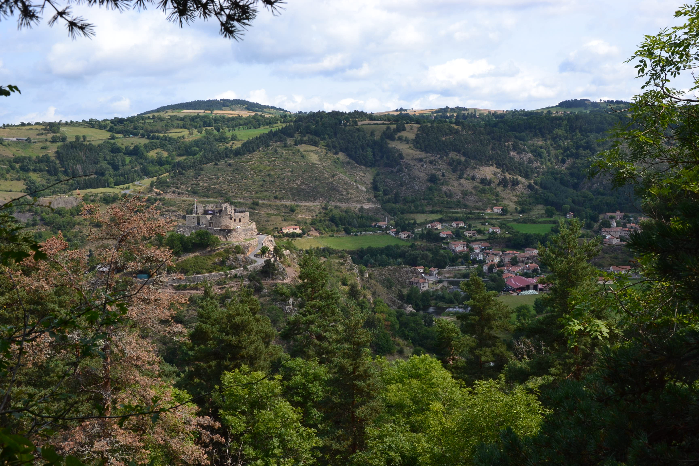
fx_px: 728
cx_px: 350
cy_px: 233
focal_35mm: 38
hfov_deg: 51.3
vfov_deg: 35.5
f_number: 11
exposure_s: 1/400
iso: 400
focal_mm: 25
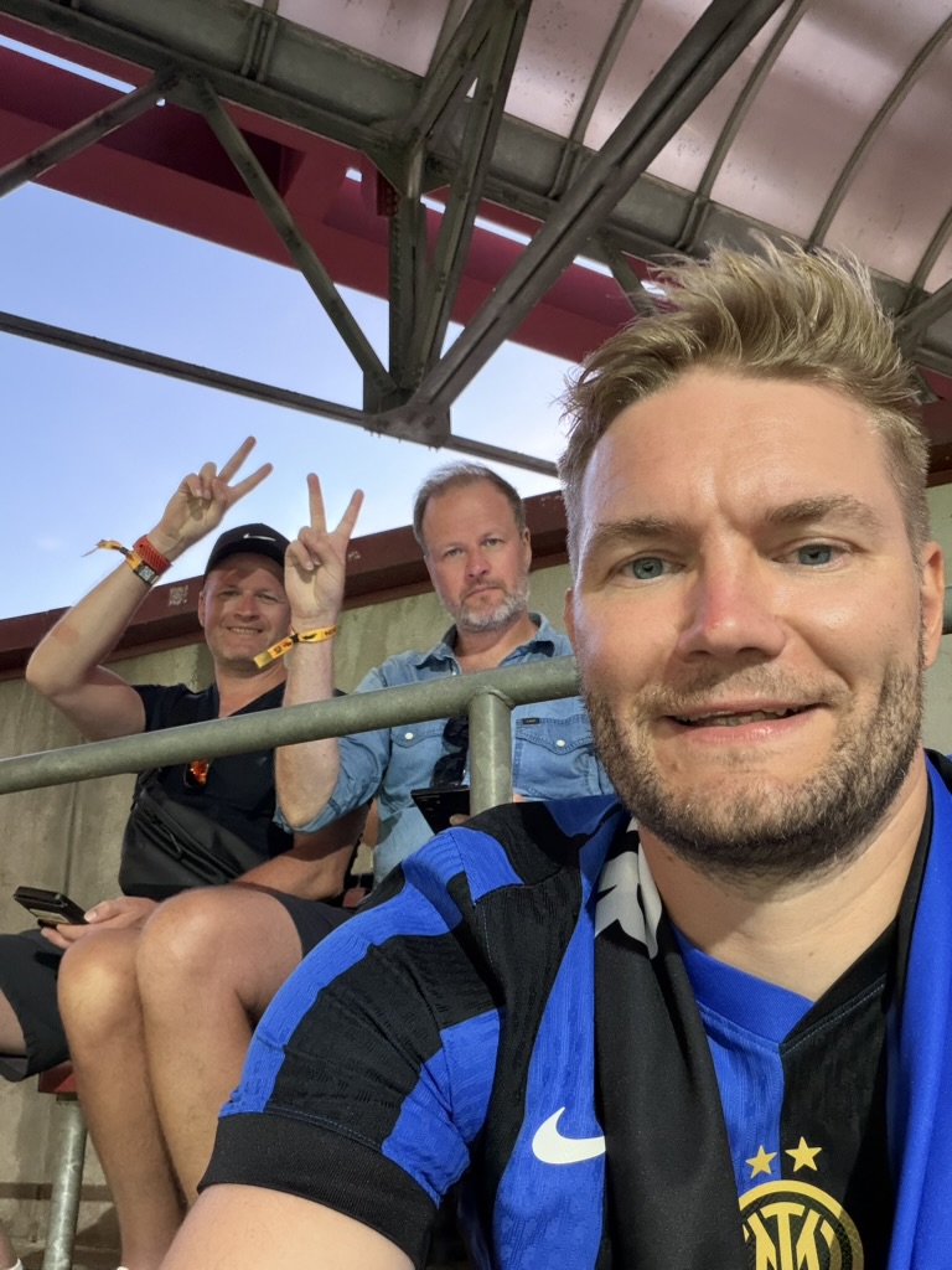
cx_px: 476
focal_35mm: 30
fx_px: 1100
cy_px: 635
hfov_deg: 46.8
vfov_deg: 60.0
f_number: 1.9
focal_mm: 2.71
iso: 400
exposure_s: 1/25
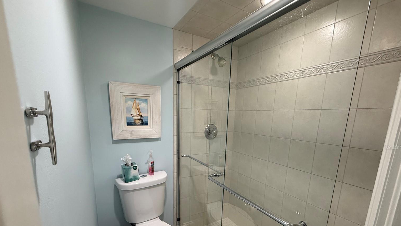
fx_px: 170
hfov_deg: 99.4
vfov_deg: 65.6
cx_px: 199
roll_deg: -1.7
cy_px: 147
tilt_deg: -10.2
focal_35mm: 16
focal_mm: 2.22
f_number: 2.2
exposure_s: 1/120
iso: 200
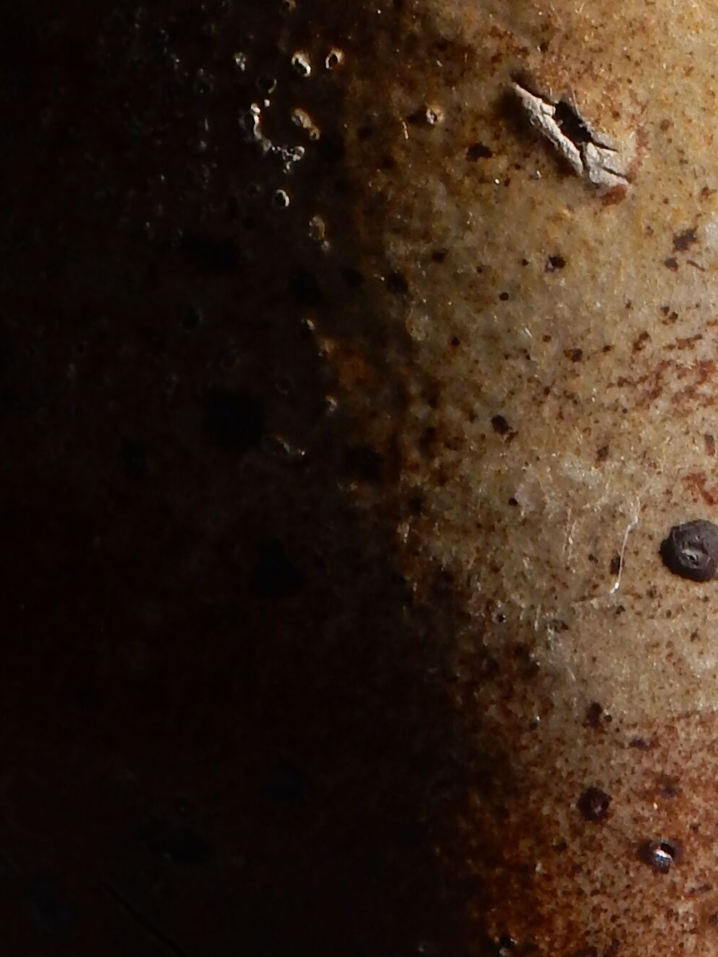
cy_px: -17
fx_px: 13328
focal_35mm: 482
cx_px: 951
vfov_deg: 4.1
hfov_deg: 3.1
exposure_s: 1/80
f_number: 6
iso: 125
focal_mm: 24.7
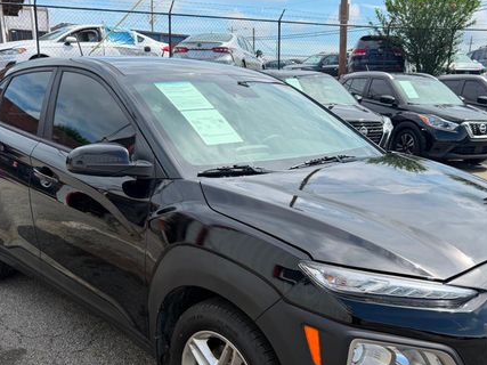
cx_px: 255
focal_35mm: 36
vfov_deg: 38.9
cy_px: 258
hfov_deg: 51.3
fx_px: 506
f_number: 1.78
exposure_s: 1/3021
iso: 100
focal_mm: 6.76
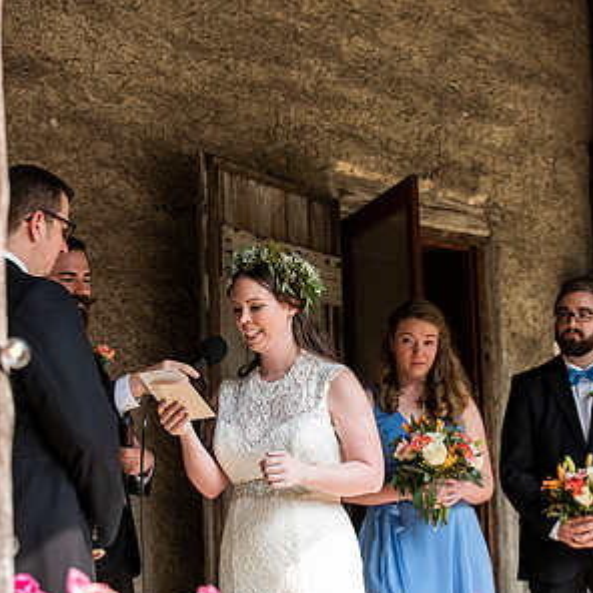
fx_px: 1880
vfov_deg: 17.9
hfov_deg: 17.9
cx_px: 296
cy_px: 351
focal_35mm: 97
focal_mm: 75
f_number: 3.5
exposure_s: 1/800
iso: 400
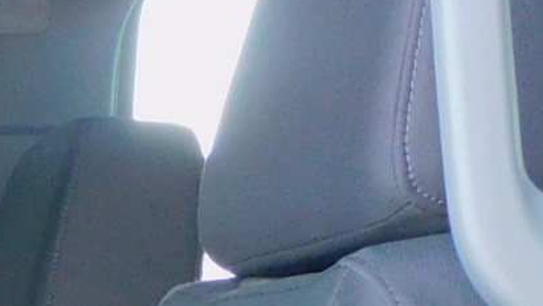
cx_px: -865
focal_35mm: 199
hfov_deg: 9.4
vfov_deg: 5.7
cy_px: 902
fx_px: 2866
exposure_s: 1/30
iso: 200
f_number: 3.6
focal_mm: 5.9
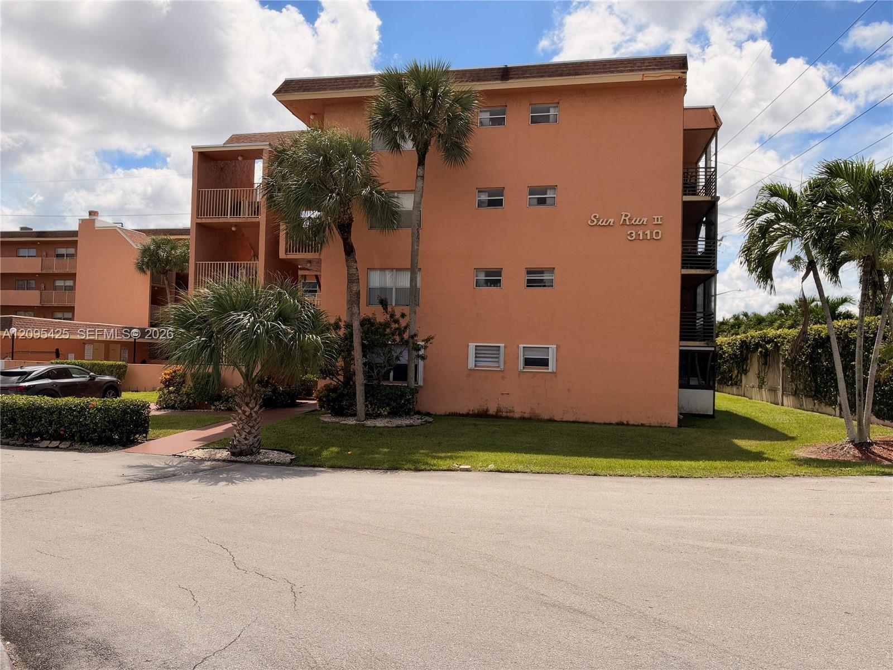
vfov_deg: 56.8
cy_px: 335
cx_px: 446
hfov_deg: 71.6
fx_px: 619
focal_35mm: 24
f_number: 1.8
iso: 100
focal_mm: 6.93
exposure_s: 1/7353
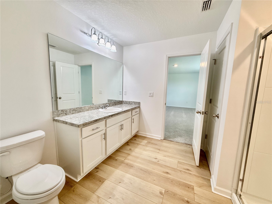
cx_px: 136
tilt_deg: -7.4
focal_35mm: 14
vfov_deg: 85.7
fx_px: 110
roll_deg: -1.4
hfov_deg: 102.1
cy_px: 102
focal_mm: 2.22
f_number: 2.2
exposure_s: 1/120
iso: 100
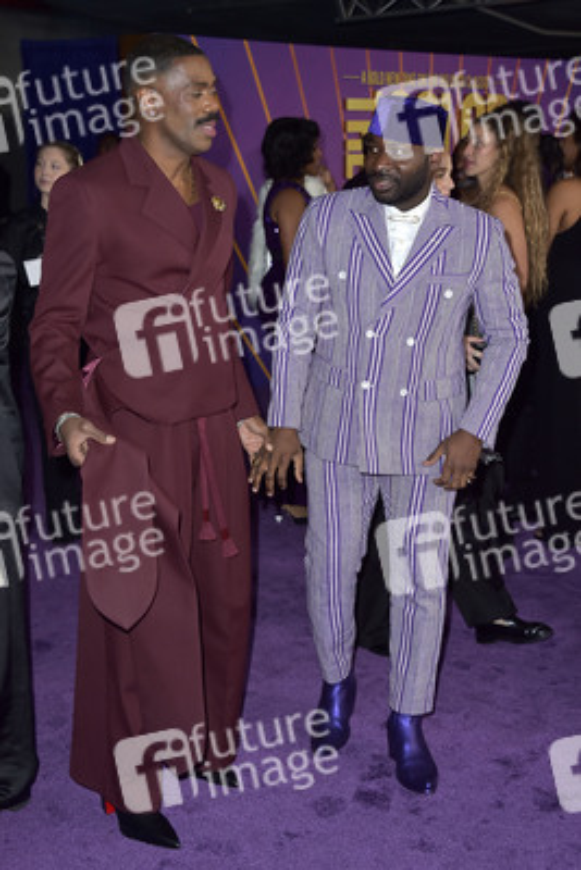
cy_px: 435
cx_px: 290
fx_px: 1209
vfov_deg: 39.6
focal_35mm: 50
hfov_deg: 27.0
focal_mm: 50
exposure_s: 1/250
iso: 400
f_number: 6.3
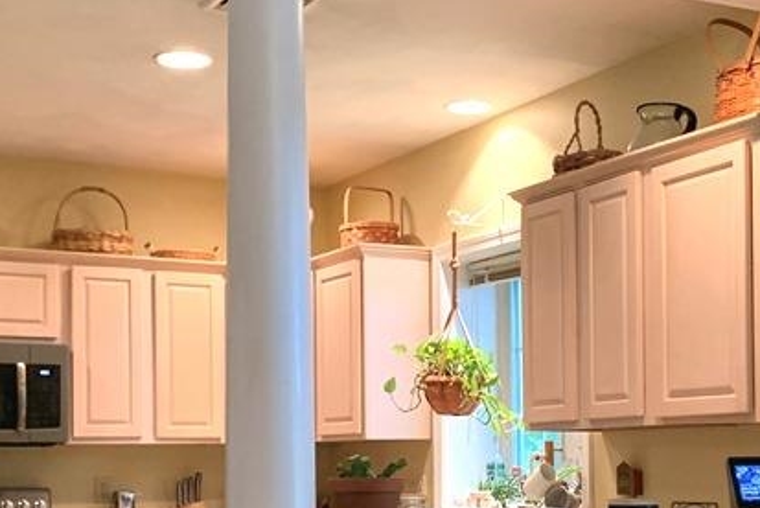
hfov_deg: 29.9
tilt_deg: +1.8
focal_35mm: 67
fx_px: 1415
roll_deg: +0.1
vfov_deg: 20.0
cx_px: 499
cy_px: 436
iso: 400
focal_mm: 4.25
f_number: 1.8
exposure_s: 1/60
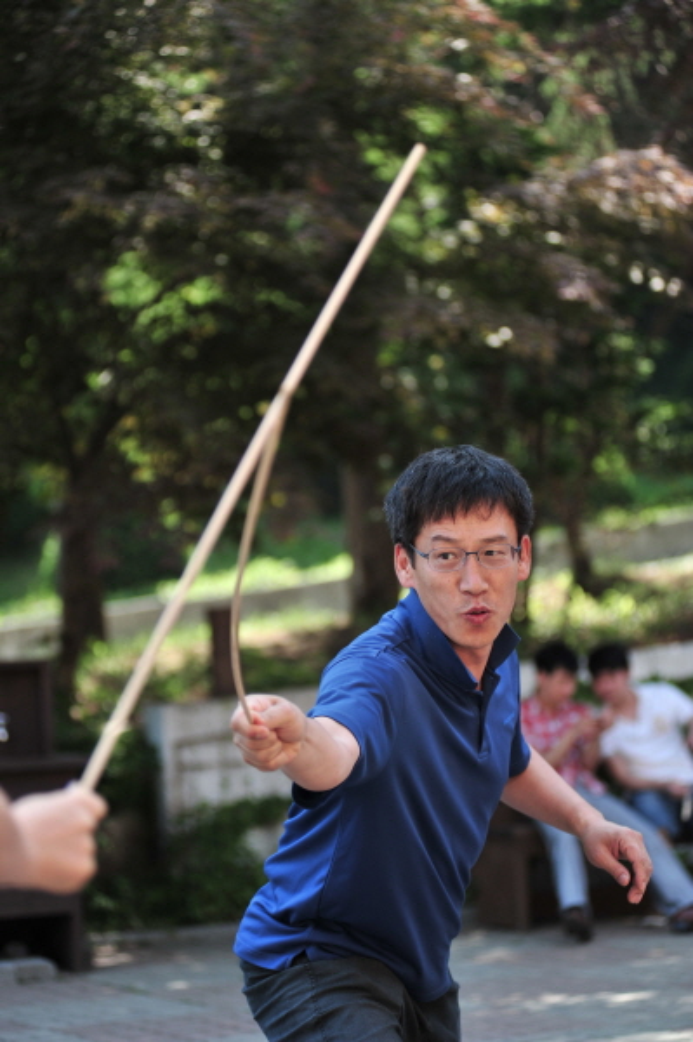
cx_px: 346
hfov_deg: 17.0
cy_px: 521
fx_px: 2314
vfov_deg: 25.4
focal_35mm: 80
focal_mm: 80
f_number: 2.8
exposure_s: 1/1000
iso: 250
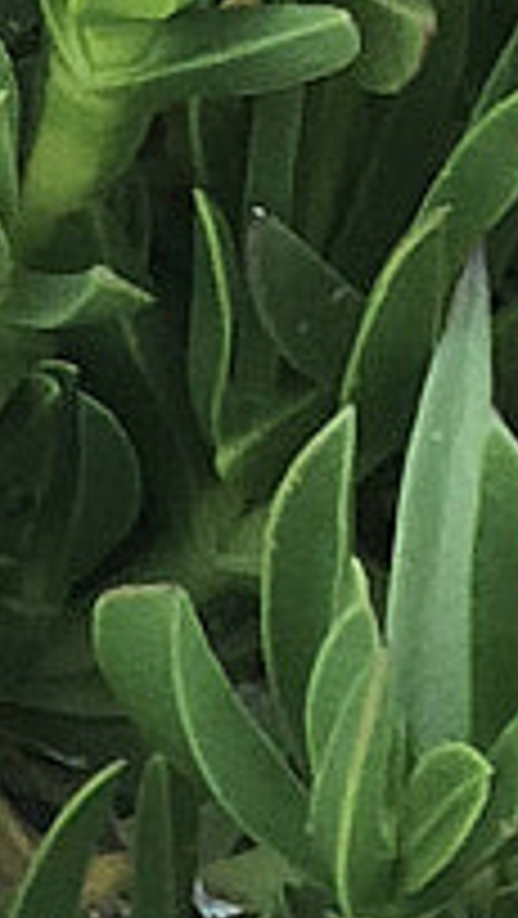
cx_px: -1811
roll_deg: -1.2
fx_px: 10848
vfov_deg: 4.7
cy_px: -1786
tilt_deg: -40.8
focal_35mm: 445
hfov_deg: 2.6
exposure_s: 1/60
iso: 50
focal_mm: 6
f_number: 2.4
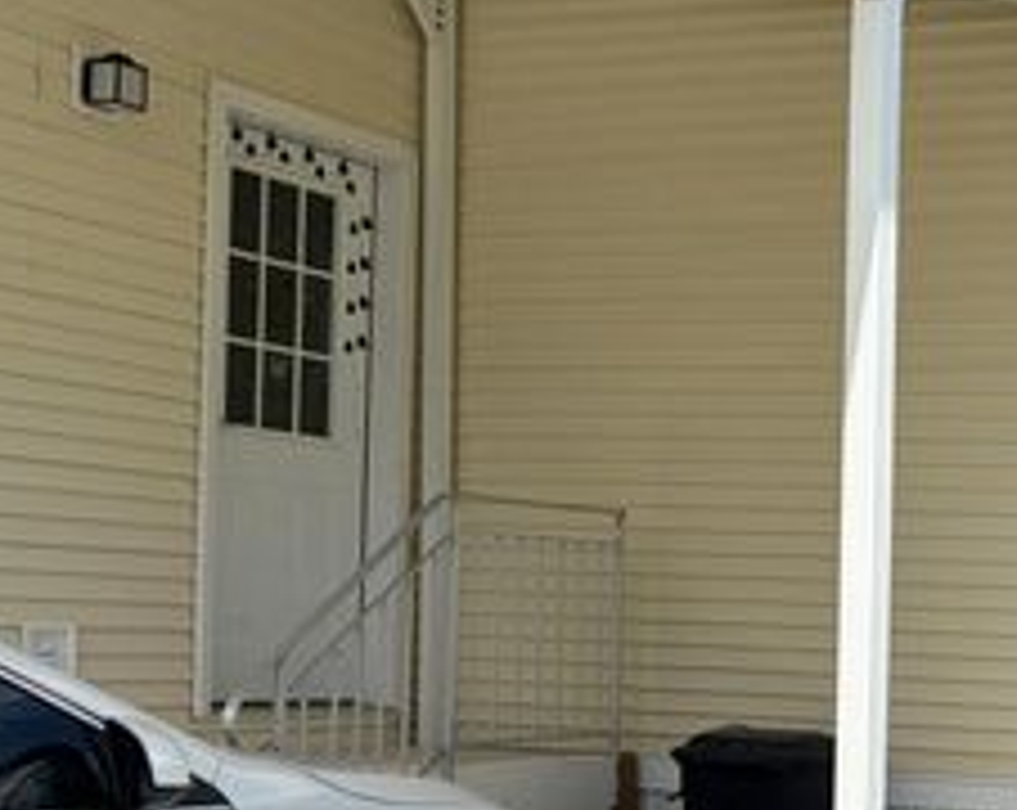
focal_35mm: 72
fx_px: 2163
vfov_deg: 20.9
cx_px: 1179
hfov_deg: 24.3
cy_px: 680
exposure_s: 1/3623
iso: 50
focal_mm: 5.96
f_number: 1.6
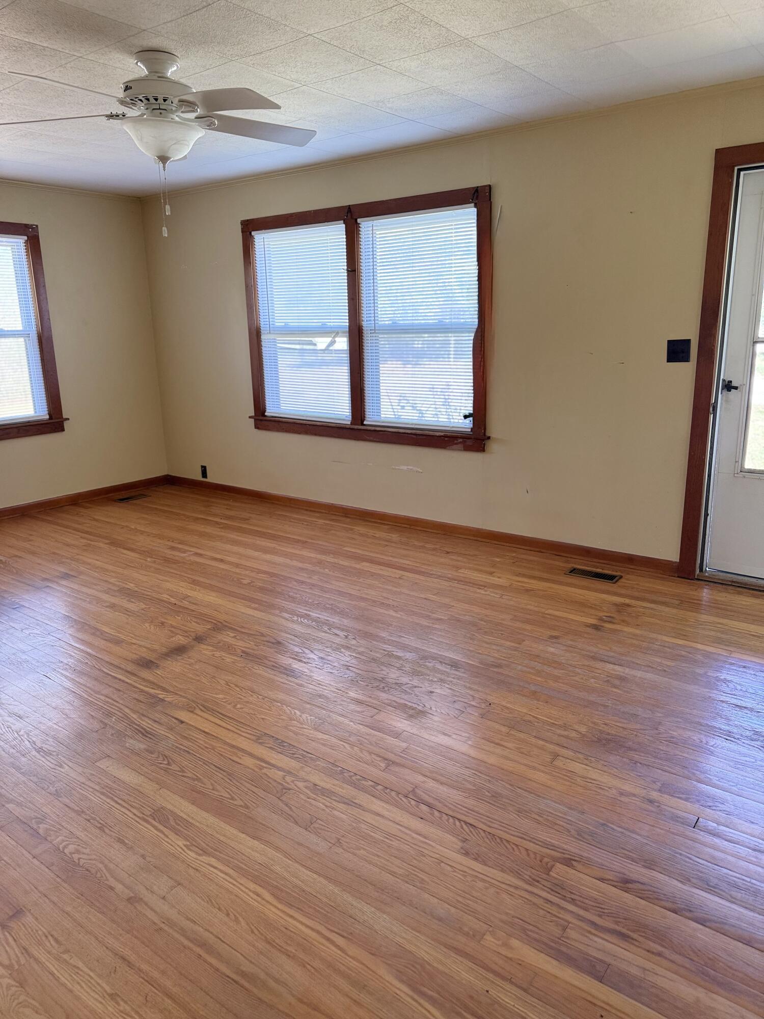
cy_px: 510
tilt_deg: -13.6
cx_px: 382
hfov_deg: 56.8
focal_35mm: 24
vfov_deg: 71.6
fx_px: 706
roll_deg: +1.3
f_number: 1.78
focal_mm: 6.76
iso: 200
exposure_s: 1/96
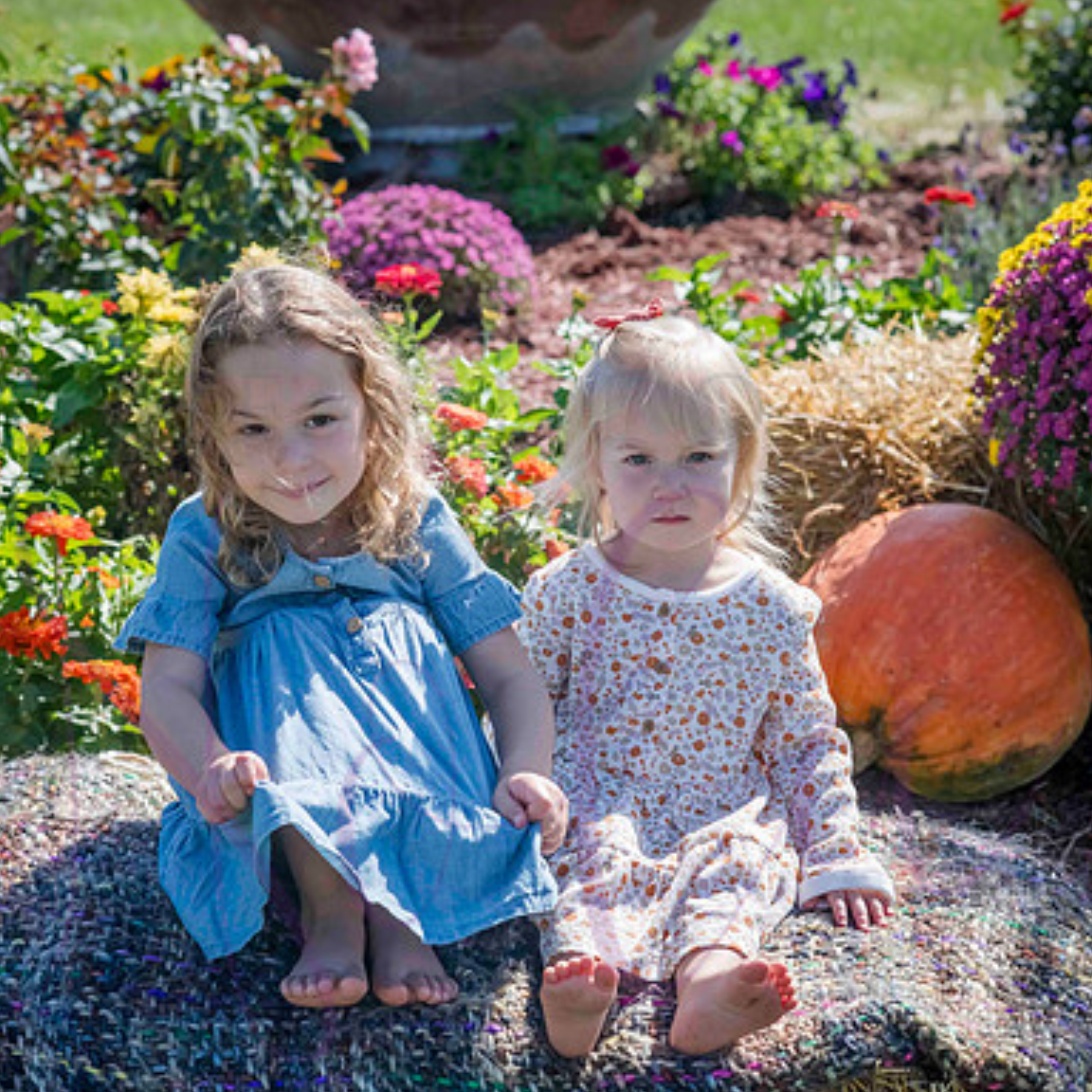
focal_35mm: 109
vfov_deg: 16.0
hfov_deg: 16.0
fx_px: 3890
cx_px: 495
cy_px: 547
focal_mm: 85
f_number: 6.3
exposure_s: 1/1250
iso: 400
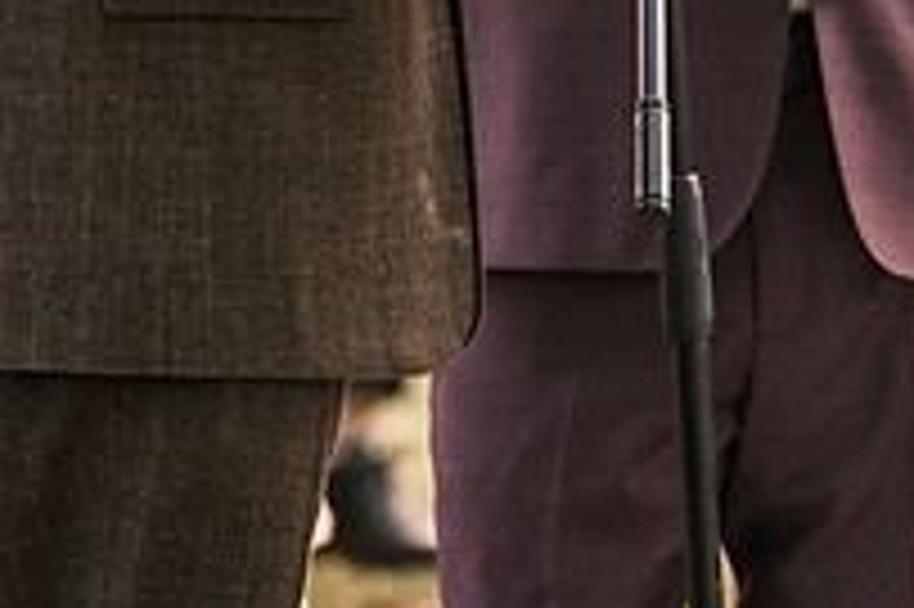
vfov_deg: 2.3
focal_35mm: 601
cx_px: 725
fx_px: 15246
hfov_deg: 3.4
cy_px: -187
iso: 400
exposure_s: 1/500
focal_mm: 140
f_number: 3.6
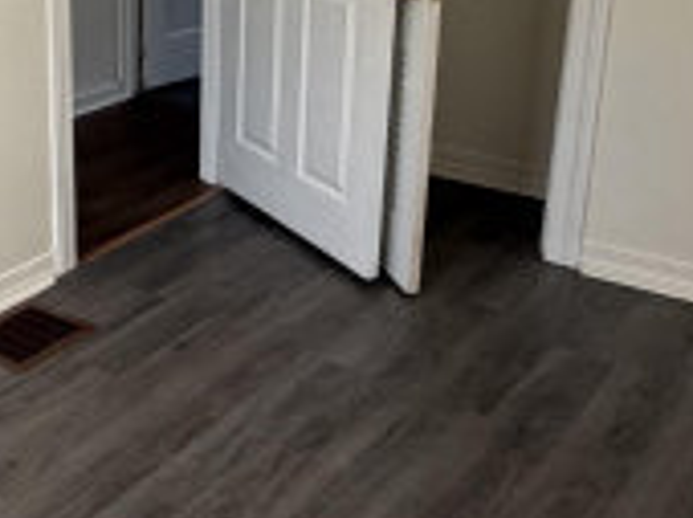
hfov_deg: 32.5
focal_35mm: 55
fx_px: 1100
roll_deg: +1.6
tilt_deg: -15.5
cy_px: 98
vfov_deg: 26.0
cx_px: 18
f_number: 2.2
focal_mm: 2.22
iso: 125
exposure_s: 1/121
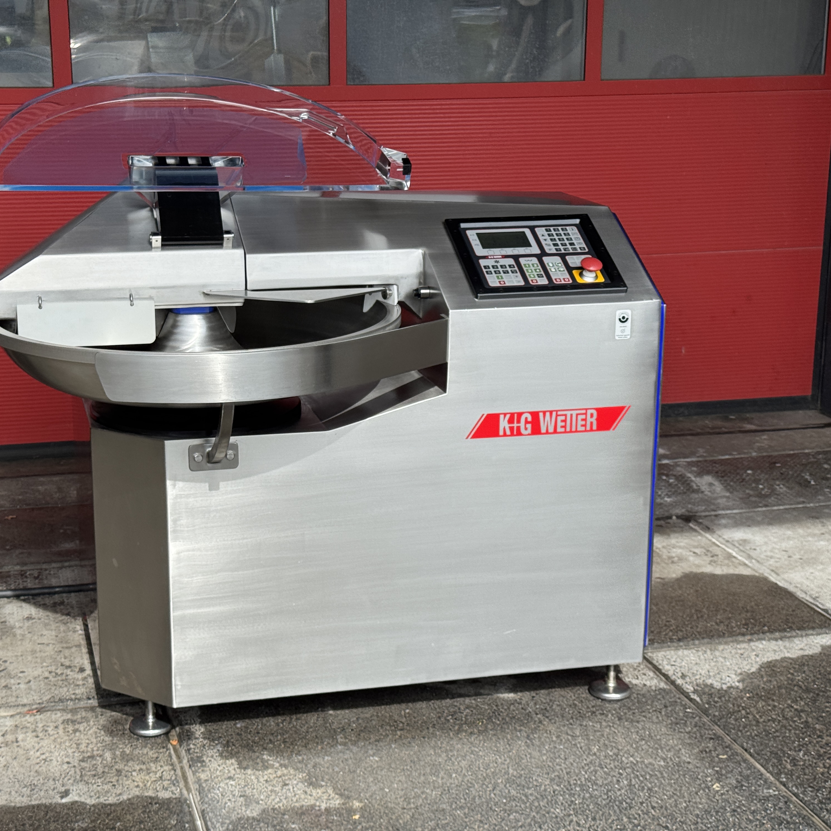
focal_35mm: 57
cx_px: 343
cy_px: 418
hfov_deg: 30.0
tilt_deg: -12.1
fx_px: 1548
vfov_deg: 30.0
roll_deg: -1.5
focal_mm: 6.76
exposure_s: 1/1984
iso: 64
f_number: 1.78
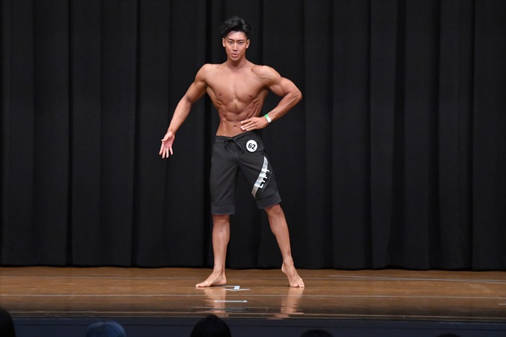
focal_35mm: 217
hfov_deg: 9.5
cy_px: 168
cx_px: 253
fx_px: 3049
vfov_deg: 6.3
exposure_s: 1/400
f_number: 5.6
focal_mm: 145
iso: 8000
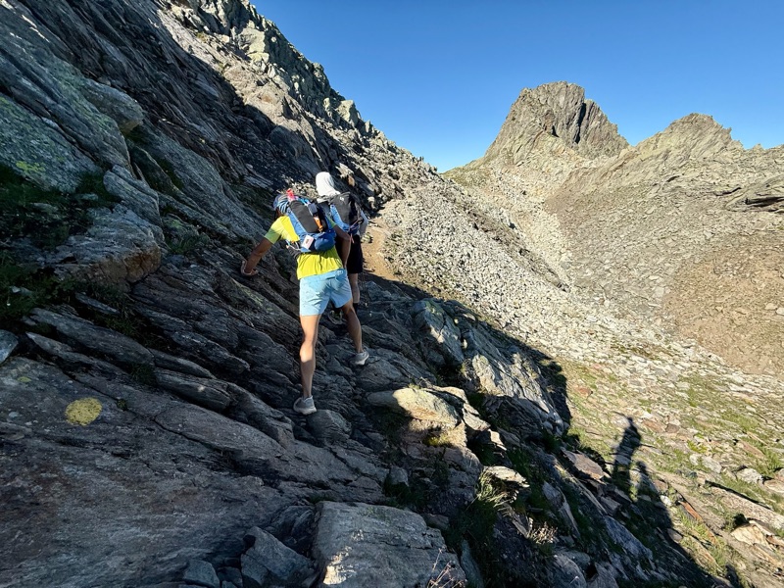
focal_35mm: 14
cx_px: 392
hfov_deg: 102.1
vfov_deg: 85.7
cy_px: 294
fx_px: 317
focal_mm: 2.22
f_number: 2.2
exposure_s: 1/1368
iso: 50
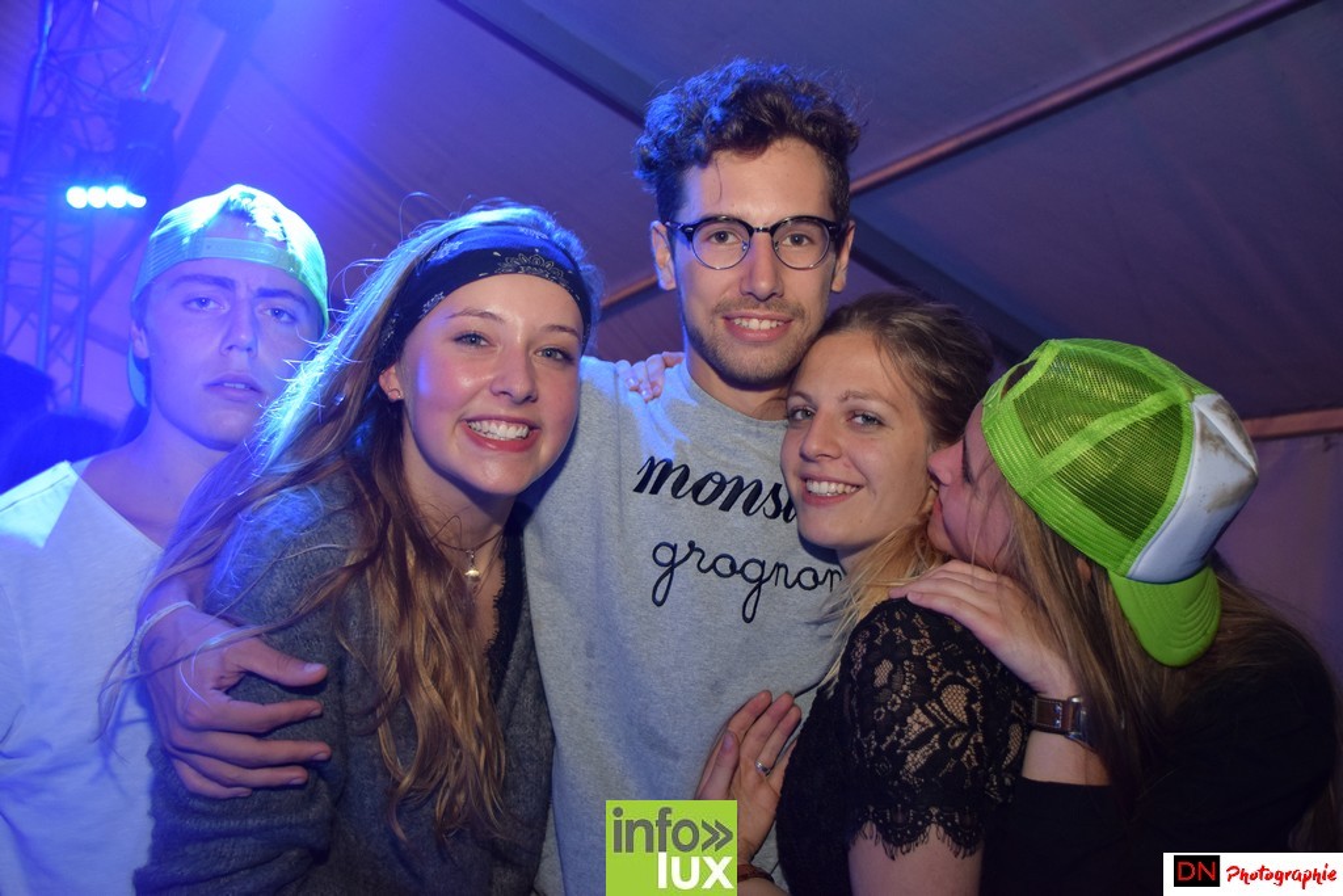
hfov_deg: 53.1
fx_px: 1343
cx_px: 672
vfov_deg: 36.9
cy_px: 448
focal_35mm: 36
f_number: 4.5
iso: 800
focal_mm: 24
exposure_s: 1/10
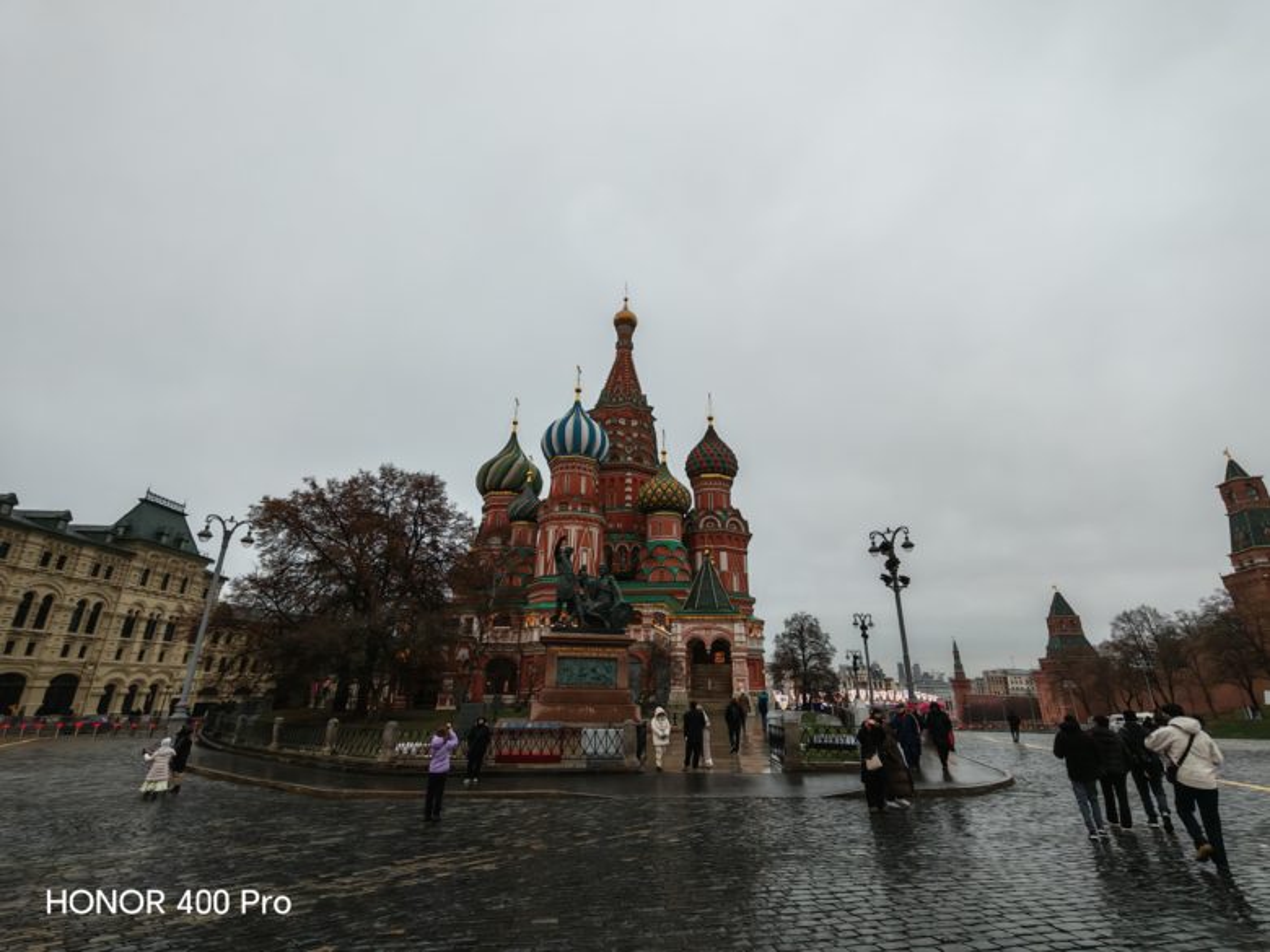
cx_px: 635
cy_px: 476
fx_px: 587
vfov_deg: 78.1
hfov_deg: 94.5
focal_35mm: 16
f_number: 2.2
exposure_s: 1/50
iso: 160
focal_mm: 1.96
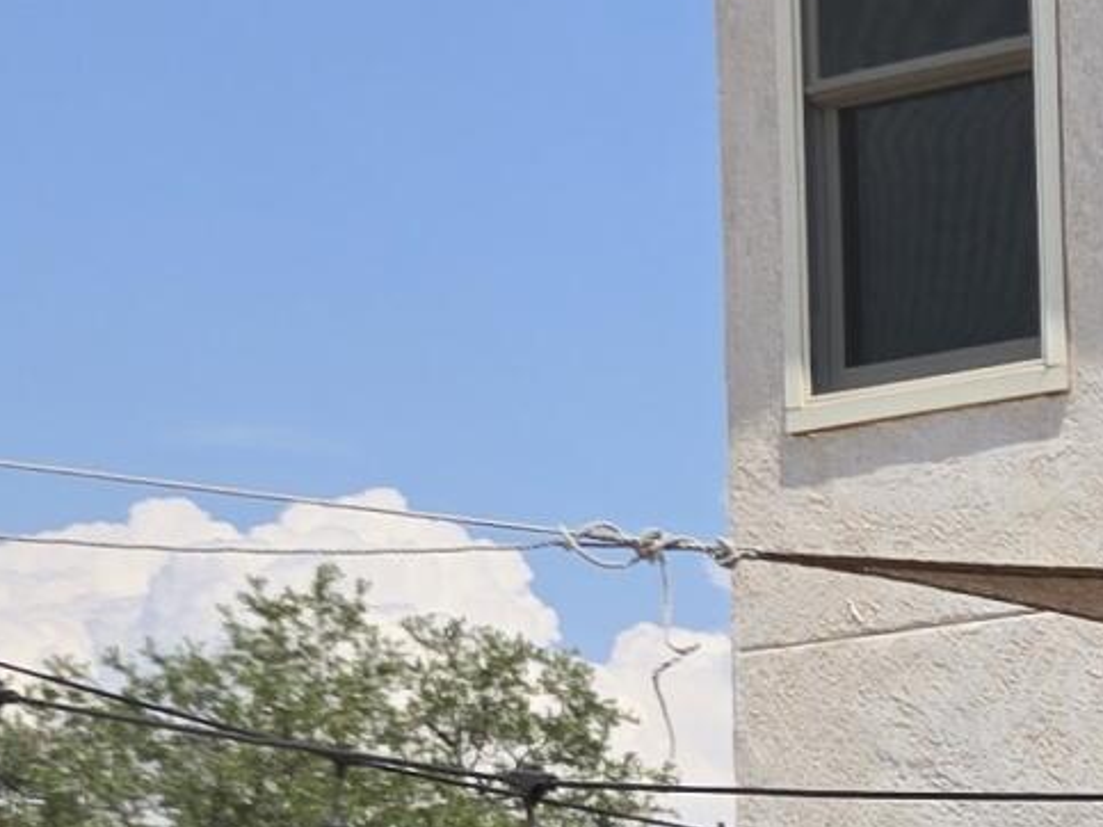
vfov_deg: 9.8
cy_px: 1547
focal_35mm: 143
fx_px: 4555
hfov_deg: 11.2
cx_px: 2750
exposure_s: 1/2371
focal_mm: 5.4
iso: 25
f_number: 1.8
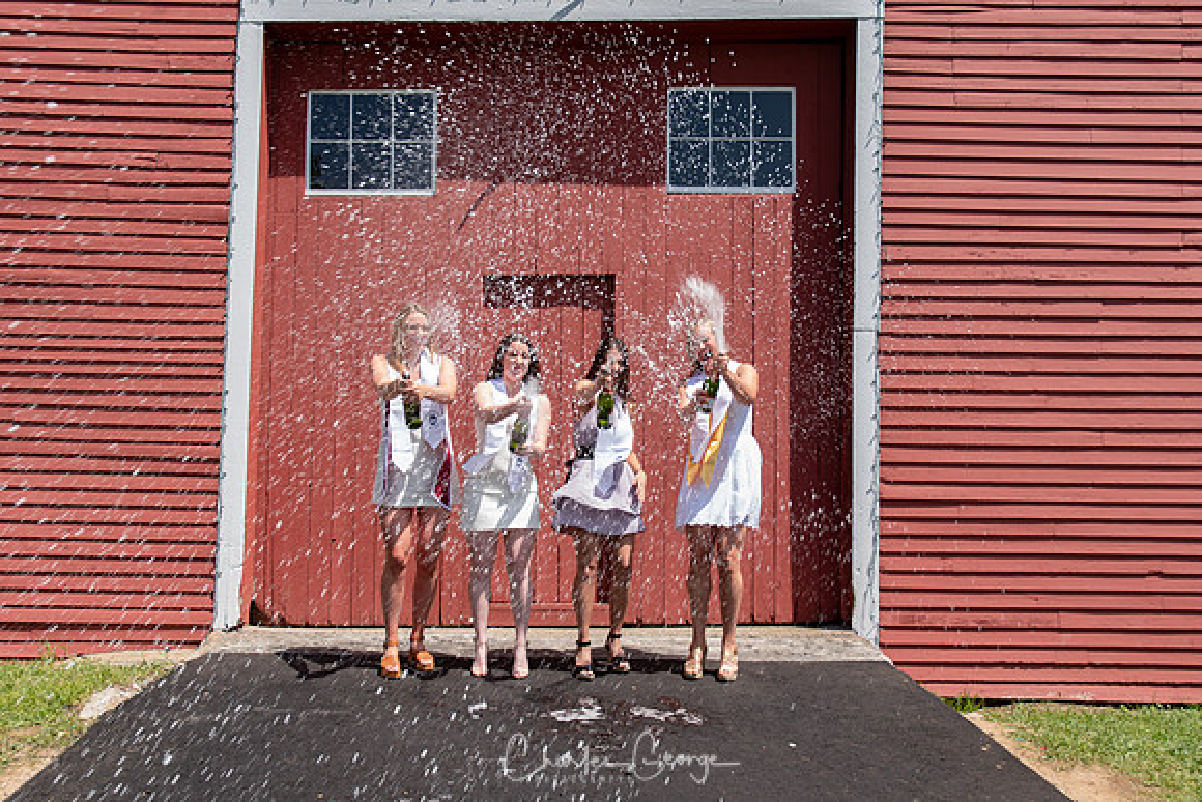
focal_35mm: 38
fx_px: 1254
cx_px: 601
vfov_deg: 35.5
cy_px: 401
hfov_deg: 51.2
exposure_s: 1/250
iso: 100
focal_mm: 25
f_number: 5.6
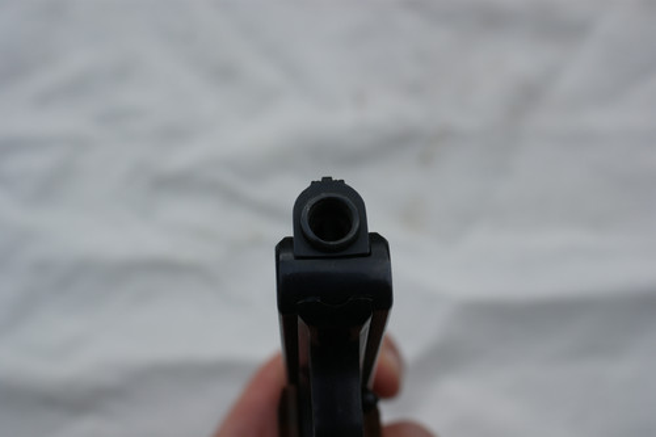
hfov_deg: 43.6
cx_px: 328
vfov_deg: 29.8
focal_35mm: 45
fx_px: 820
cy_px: 218
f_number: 5.6
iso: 100
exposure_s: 1/80
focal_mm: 30
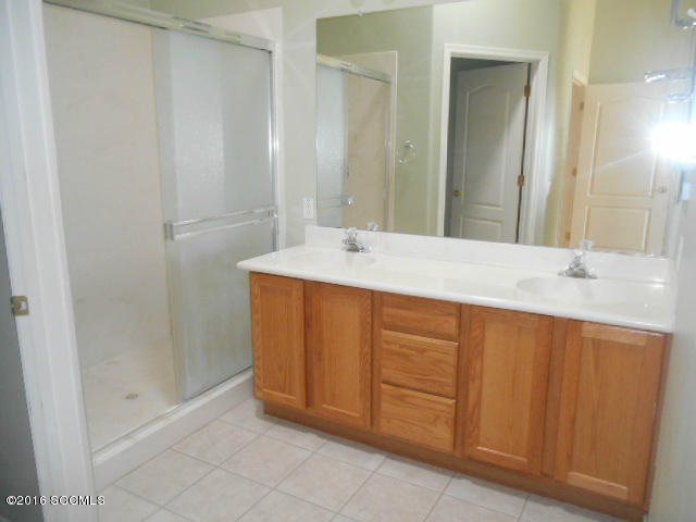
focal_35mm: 26
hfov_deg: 67.3
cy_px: 261
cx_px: 348
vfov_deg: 53.1
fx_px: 523
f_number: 3.4
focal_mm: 4.7
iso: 400
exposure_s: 1/10
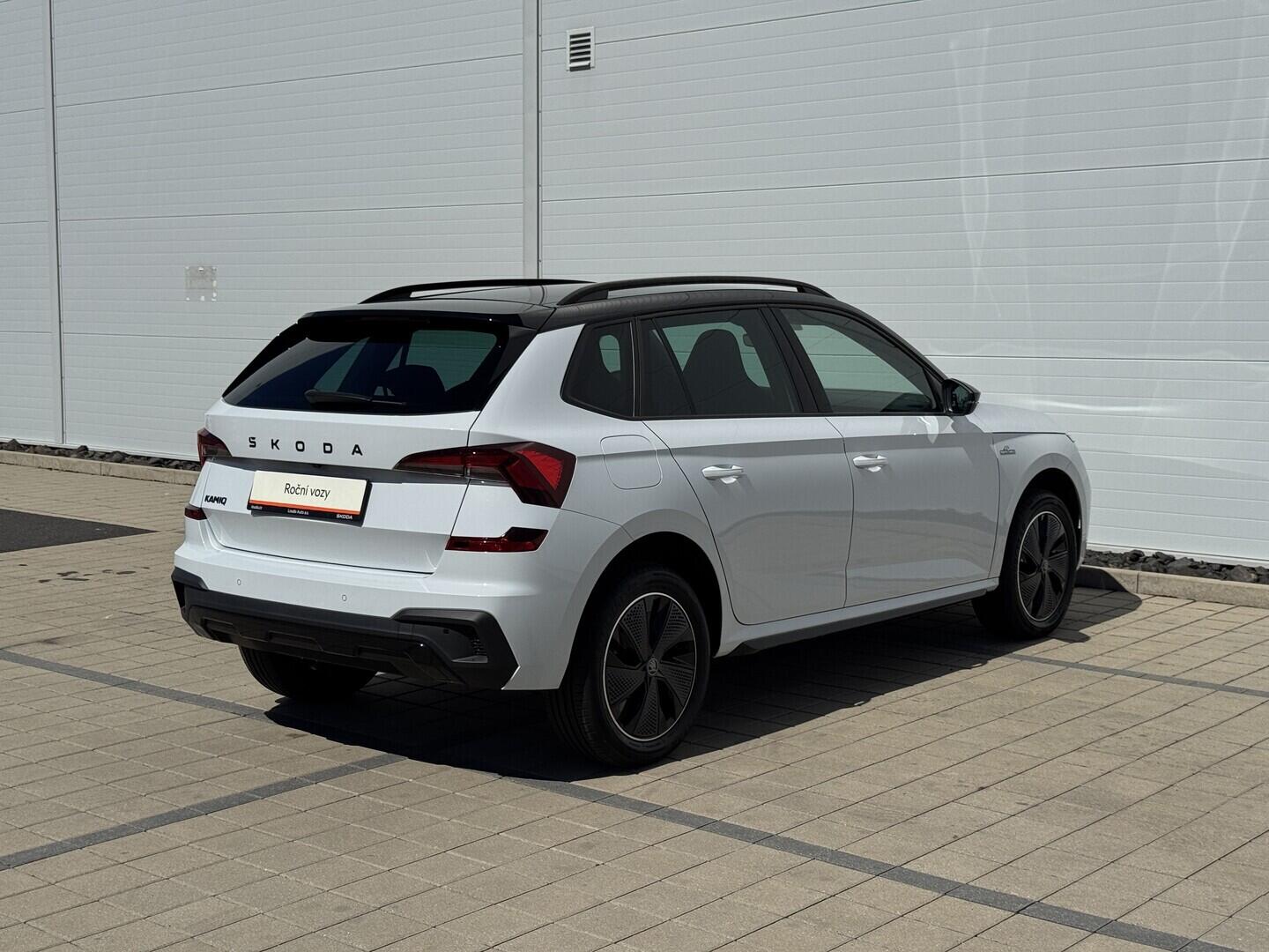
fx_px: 1760
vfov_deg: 30.3
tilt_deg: -5.3
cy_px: 476
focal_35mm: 48
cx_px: 634
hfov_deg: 39.7
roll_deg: -0.1
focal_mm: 6.76
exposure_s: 1/15385
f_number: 1.78
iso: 80
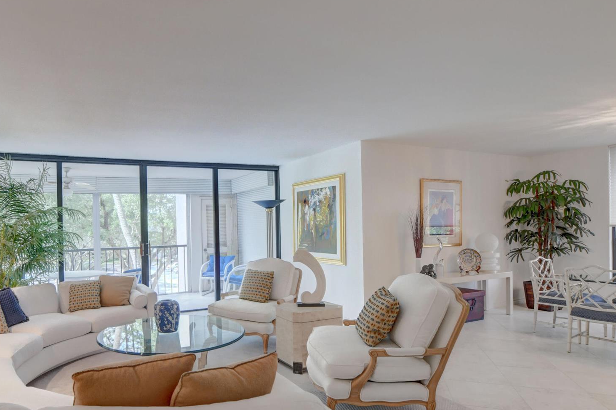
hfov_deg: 79.4
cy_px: 234
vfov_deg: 59.2
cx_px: 223
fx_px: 359
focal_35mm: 21
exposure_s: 1/60
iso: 1000
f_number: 8
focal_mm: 10
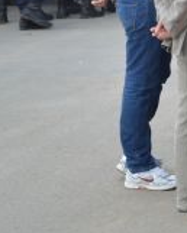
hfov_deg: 5.6
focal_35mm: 269
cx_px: 438
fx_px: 1859
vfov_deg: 7.1
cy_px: -55
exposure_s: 1/125
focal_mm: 48
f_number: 5.6
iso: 100
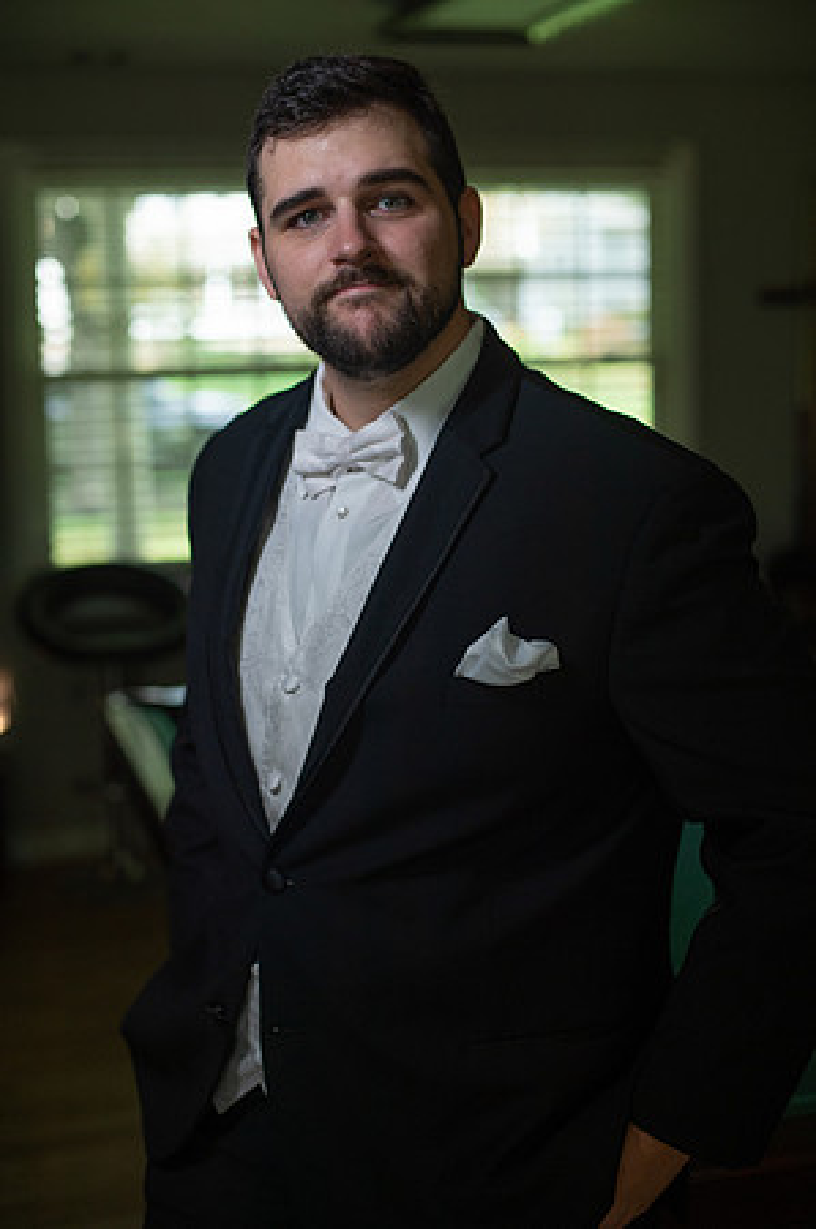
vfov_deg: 39.6
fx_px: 1704
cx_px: 408
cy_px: 614
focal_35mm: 50
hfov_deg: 26.9
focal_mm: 50
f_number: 2.8
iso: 1000
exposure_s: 1/800
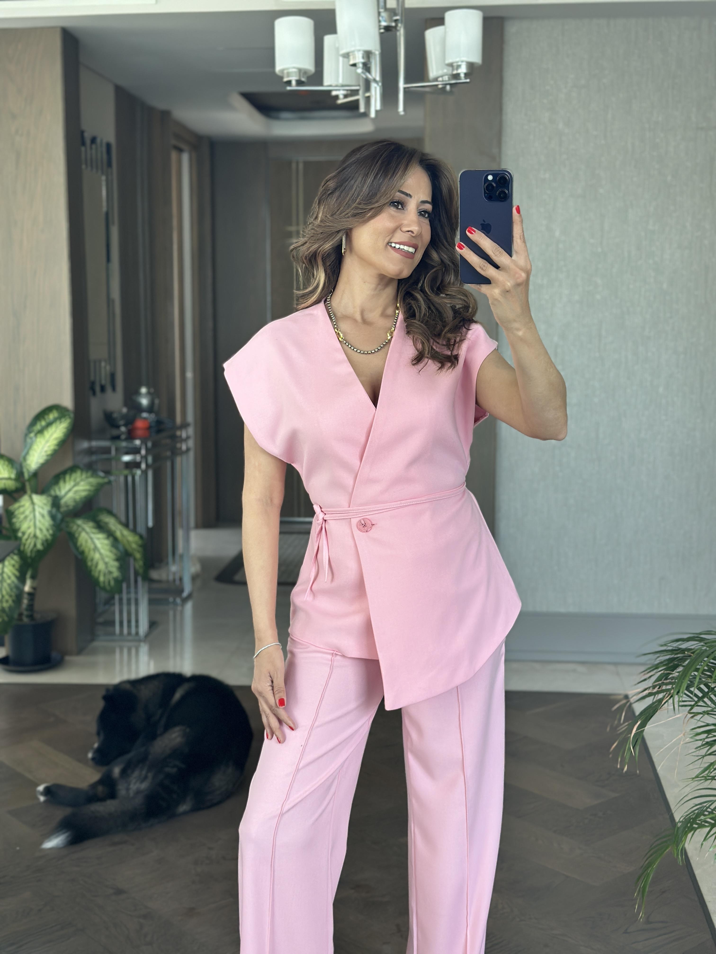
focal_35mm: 48
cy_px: 477
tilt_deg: -16.5
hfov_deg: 30.3
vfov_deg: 39.7
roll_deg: +0.8
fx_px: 1324
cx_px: 358
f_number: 1.78
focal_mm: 6.86
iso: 125
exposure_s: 1/121
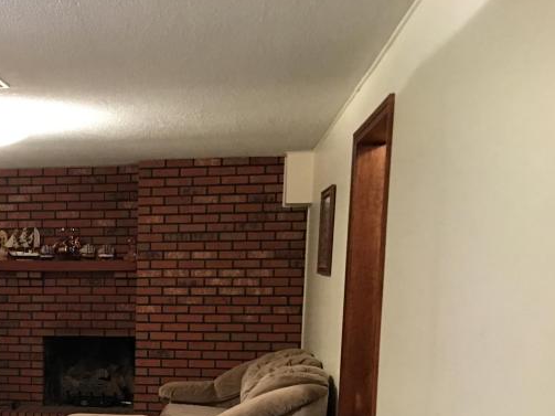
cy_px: 413
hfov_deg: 30.6
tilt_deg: -7.5
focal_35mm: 59
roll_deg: +0.1
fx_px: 946
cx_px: 10
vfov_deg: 23.8
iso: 64
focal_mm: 4.15
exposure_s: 1/4
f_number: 2.2
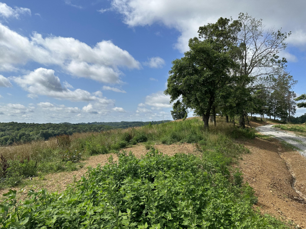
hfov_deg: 71.6
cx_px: 153
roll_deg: +1.0
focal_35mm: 24
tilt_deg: +2.2
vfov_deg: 56.8
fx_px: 212
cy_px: 114
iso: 80
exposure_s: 1/7042
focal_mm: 6.86
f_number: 1.78
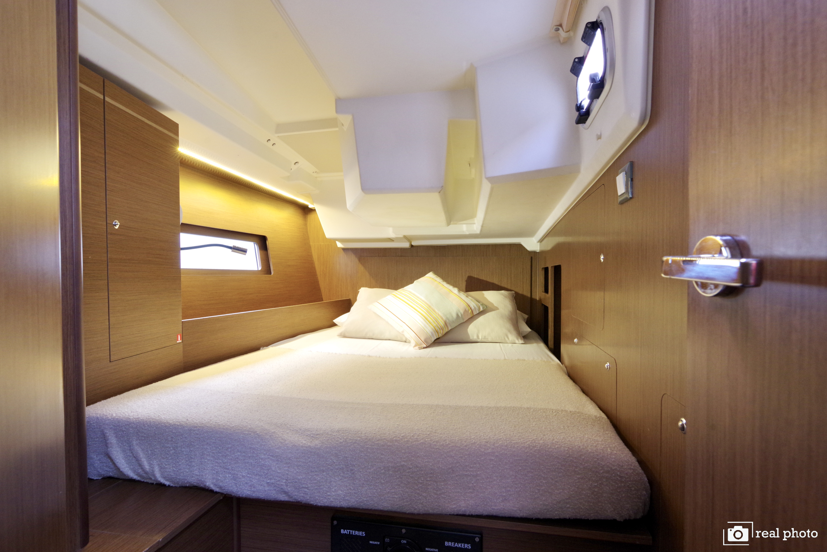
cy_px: 276
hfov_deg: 96.7
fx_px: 368
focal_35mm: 16
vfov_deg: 73.8
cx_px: 414
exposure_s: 1/6
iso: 1600
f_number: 11
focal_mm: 16
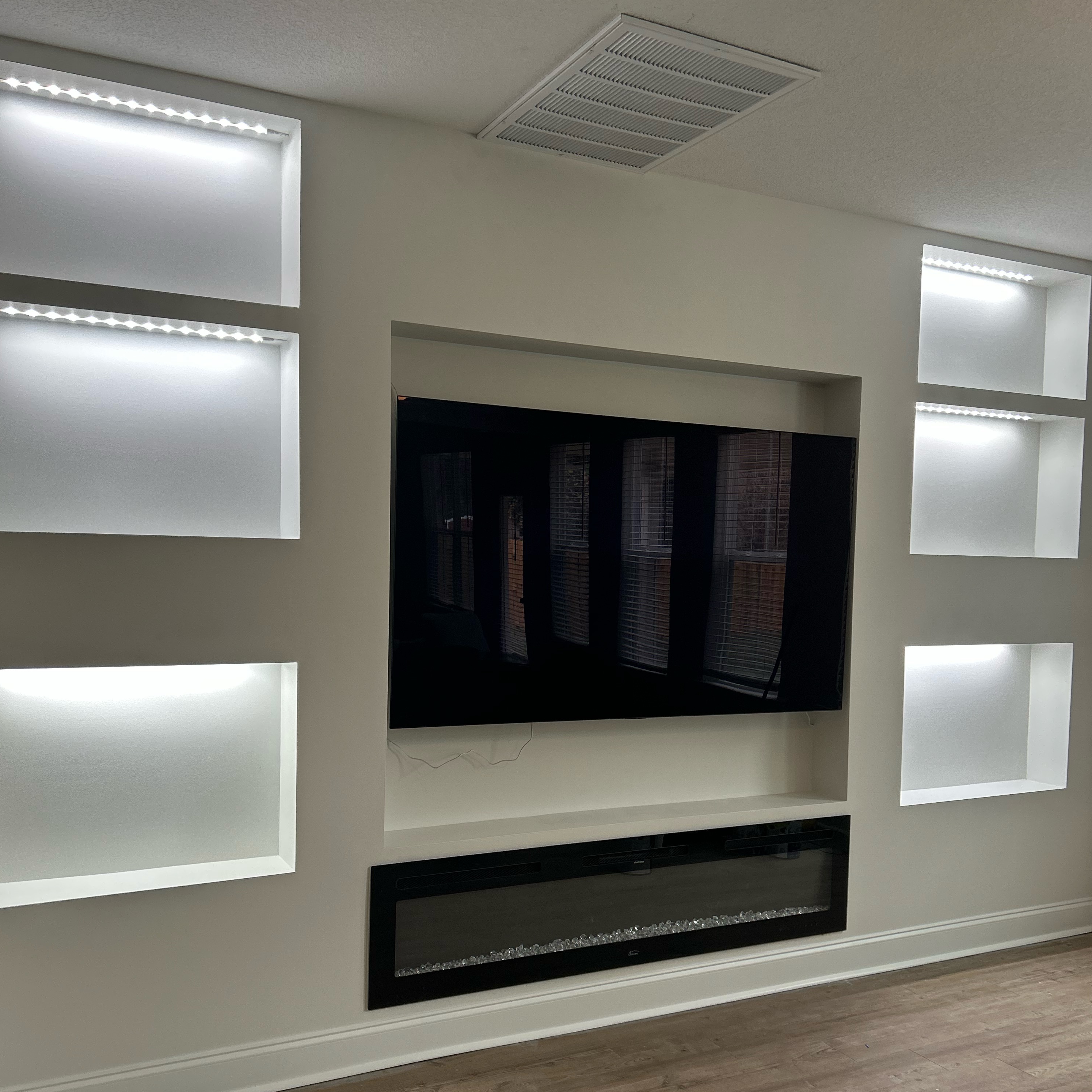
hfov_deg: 52.5
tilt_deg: -3.1
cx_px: 548
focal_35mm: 31
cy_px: 625
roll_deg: -1.1
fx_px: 1106
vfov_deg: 52.3
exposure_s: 1/111
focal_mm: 5.7
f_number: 1.5
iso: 125
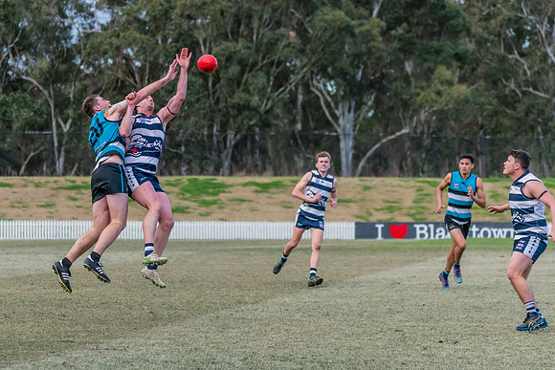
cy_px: 153
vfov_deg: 7.0
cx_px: 196
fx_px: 3021
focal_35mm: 196
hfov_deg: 10.5
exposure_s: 1/2000
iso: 1600
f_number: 5
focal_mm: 150
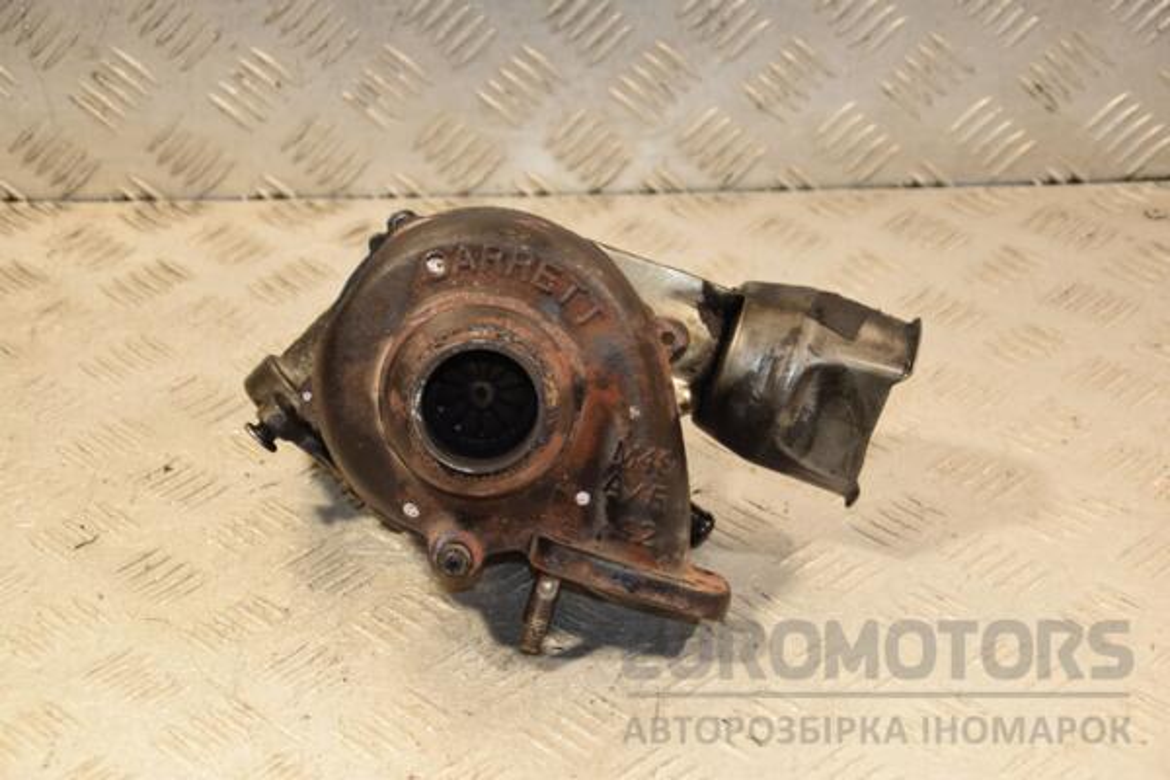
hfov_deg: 26.0
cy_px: 390
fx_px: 2535
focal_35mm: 78
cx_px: 585
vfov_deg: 17.5
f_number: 5
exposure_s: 1/200
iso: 800
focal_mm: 52
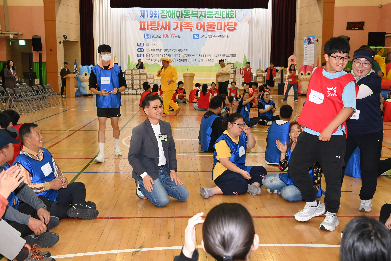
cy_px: 130
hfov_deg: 48.5
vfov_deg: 33.4
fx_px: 434
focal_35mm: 40
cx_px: 196
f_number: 6.3
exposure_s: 1/200
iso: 6400
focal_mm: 40
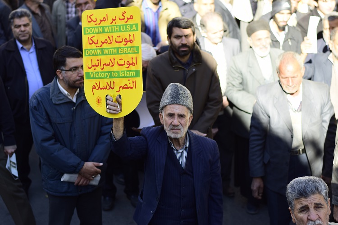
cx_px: 169
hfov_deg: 27.0
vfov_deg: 18.2
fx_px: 704
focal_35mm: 75
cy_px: 112
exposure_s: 1/500
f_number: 2.8
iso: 100
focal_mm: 50
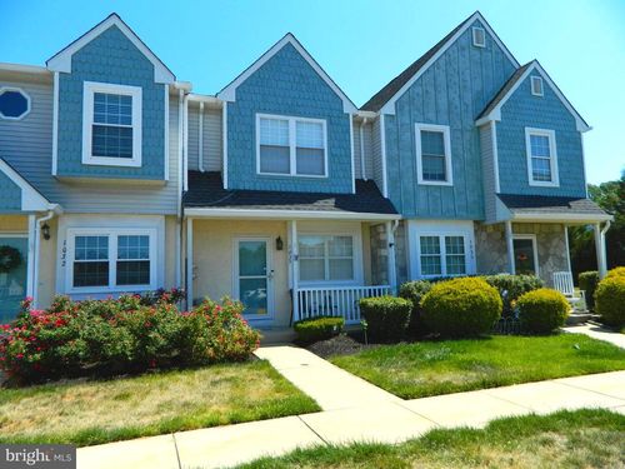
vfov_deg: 54.9
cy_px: 234
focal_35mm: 25
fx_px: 451
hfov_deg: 69.4
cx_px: 312
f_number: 3.1
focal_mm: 4.5
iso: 80
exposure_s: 1/800
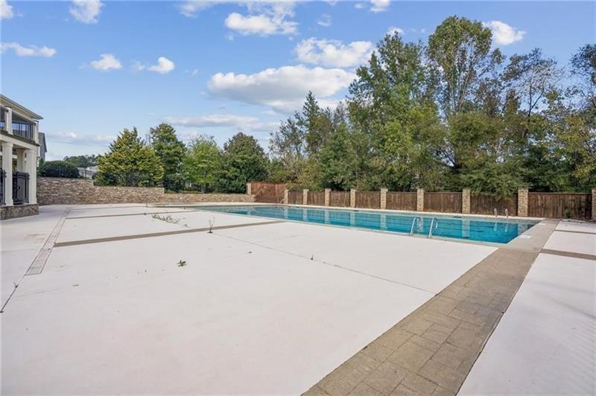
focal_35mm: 16
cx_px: 298
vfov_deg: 73.6
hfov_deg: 96.8
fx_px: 265
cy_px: 198
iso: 100
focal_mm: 16
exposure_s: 1/500
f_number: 5.6
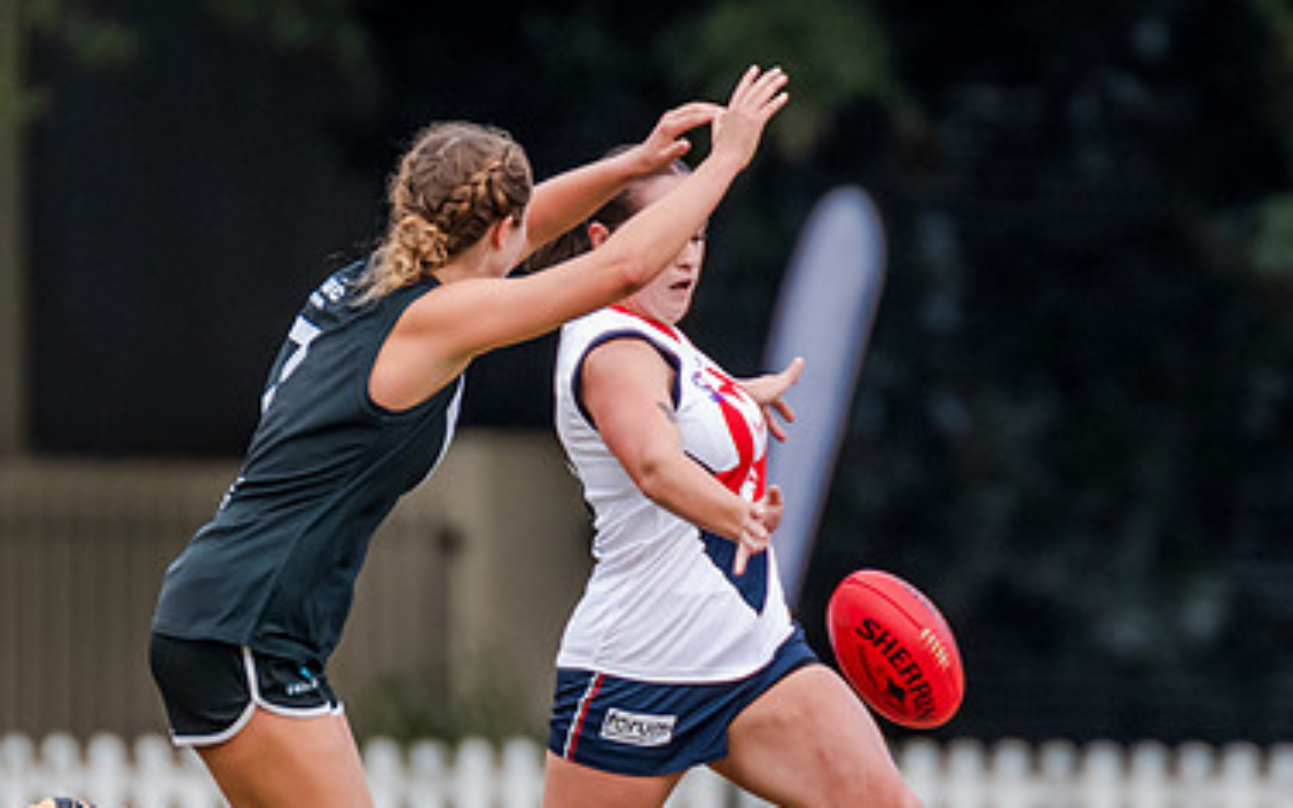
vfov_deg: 1.0
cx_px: 710
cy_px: 333
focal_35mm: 1346
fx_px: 47431
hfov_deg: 1.6
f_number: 4.5
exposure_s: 1/1250
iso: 800
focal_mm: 420
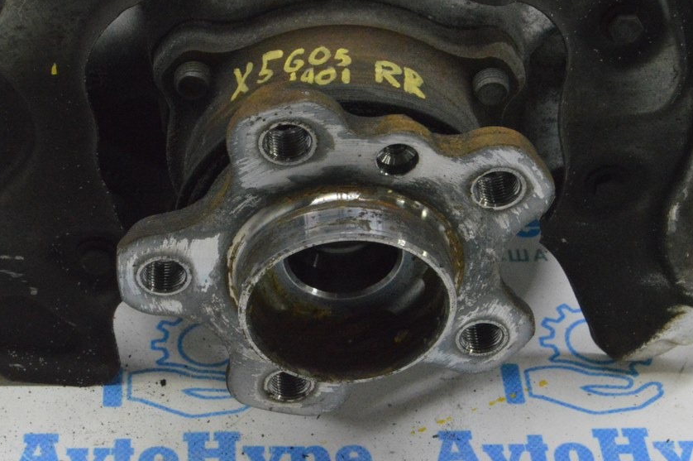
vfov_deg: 15.5
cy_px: 200
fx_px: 1692
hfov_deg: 23.1
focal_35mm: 88
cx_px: 291
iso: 6400
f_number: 20
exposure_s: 1/20
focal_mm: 48
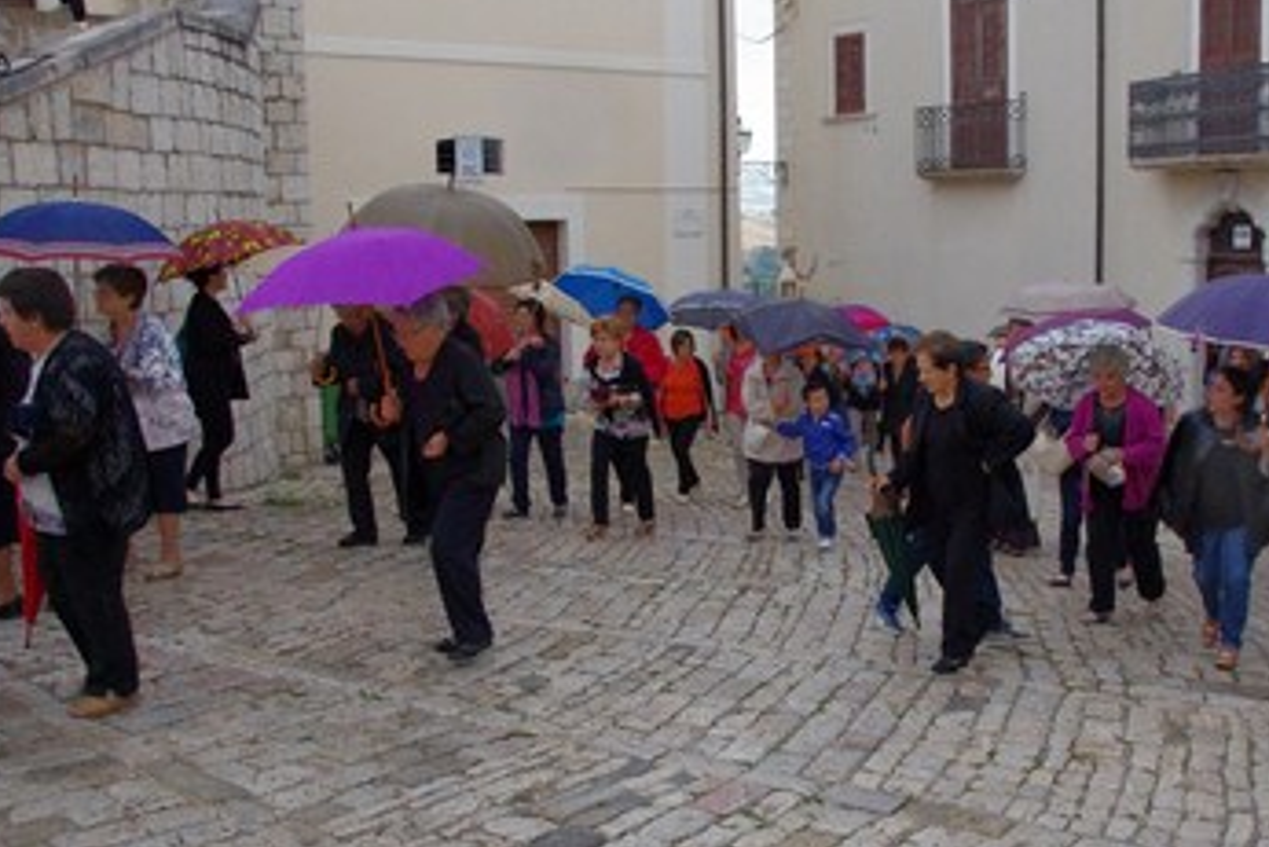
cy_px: 409
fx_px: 1375
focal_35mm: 39
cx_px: 807
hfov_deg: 49.0
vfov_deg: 34.2
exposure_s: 1/160
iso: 2500
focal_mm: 18
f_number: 6.3
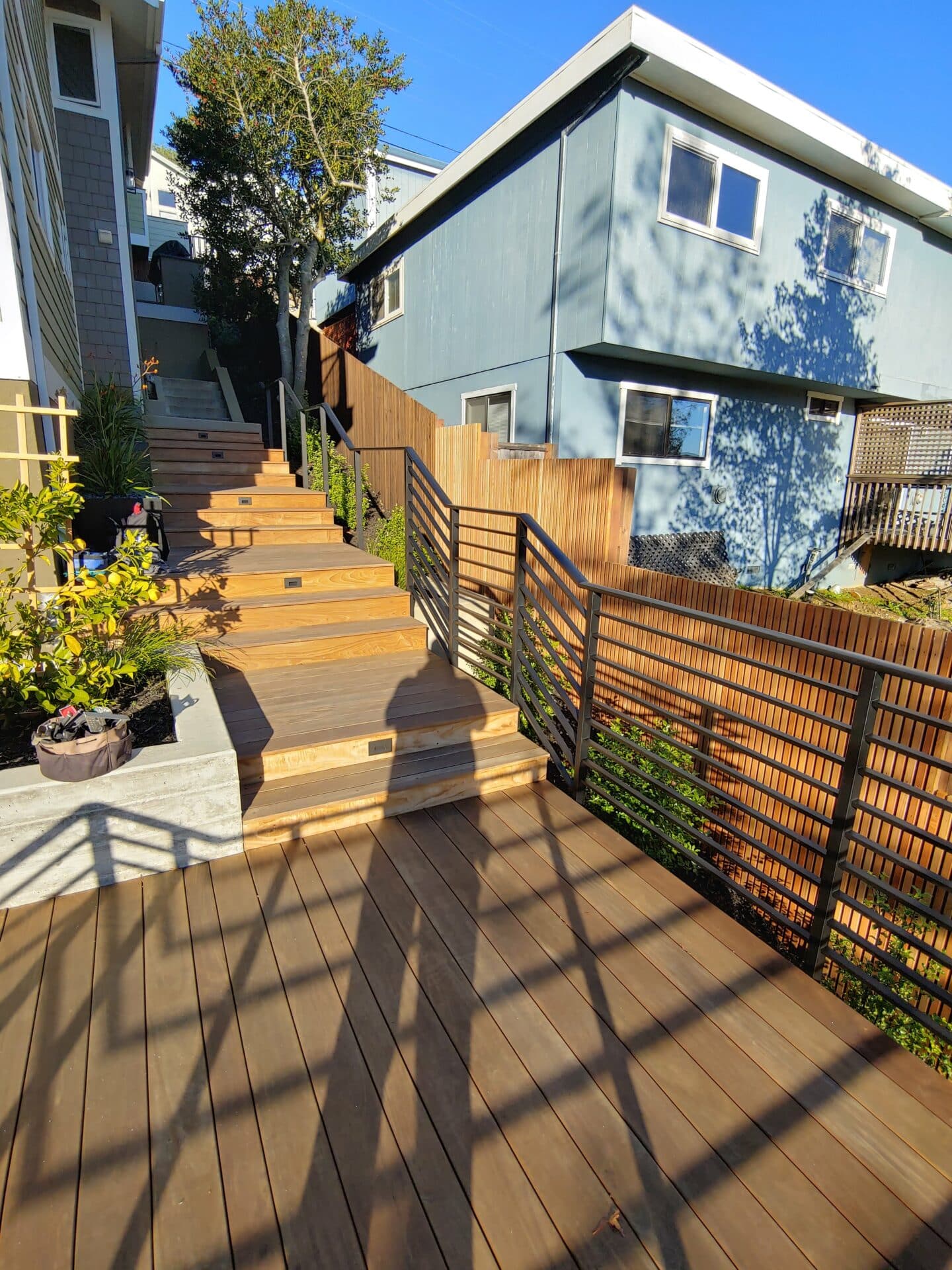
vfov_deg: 94.5
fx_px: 587
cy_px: 635
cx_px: 476
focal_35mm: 16
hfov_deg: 78.1
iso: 50
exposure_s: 1/585
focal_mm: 2.18
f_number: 1.9
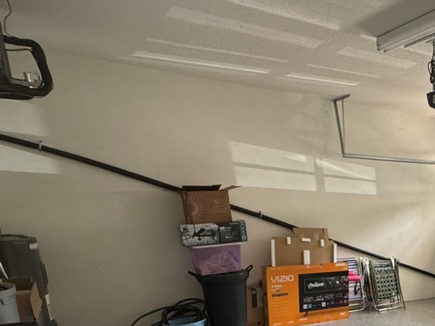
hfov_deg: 48.6
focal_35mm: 34
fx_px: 427
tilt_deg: -16.7
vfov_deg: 37.1
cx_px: 387
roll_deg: -1.1
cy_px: 331
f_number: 2.2
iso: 320
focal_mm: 2.22
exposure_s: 1/120
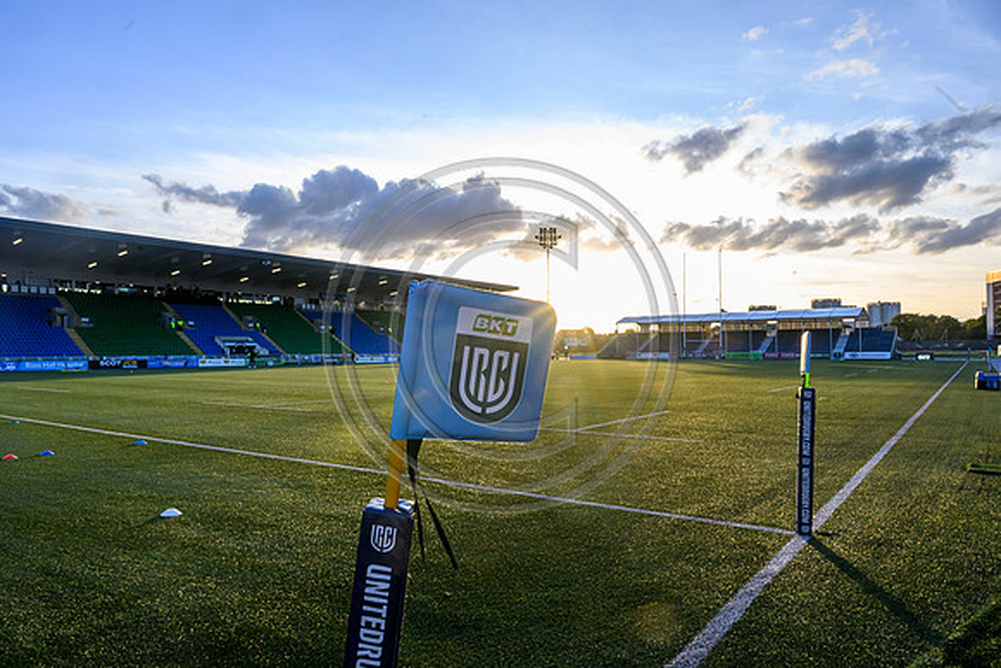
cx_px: 500
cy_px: 334
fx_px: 667
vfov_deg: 53.2
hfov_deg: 73.7
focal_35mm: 24
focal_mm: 24
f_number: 13
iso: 1000
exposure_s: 1/160
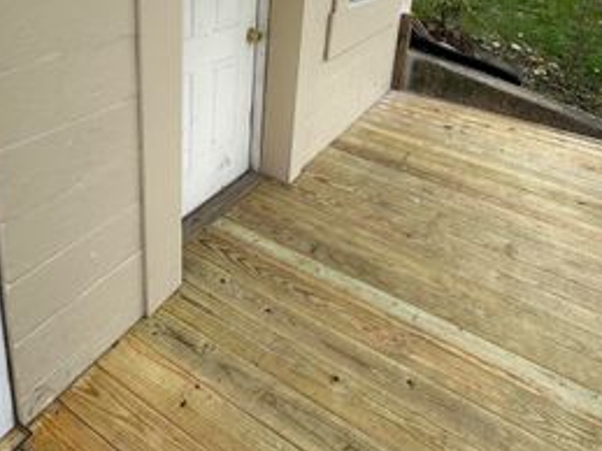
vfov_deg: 46.3
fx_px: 469
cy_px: 45
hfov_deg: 65.3
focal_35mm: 27
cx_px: 300
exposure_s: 1/561
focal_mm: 2.22
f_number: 2.2
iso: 40
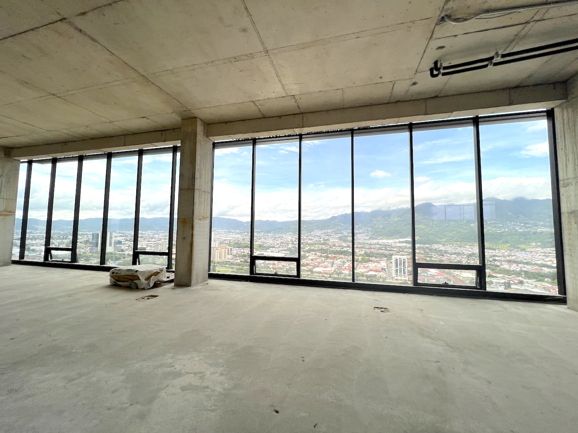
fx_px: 217
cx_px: 289
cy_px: 216
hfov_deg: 106.2
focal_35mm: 13
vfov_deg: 89.9
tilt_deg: -0.3
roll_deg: -1.1
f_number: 1.8
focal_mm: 1.57
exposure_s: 1/431
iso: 32
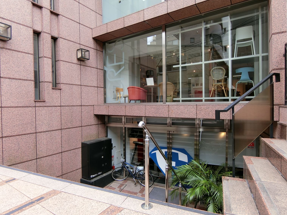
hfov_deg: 81.7
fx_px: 166
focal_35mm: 20
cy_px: 109
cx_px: 145
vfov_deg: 66.0
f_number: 2.7
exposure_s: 1/125
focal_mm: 4.06
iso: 80
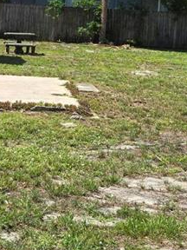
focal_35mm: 96
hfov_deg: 15.4
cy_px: 30
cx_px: 74
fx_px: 691
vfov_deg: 20.1
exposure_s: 1/2289
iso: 25
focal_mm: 5.4
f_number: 1.8
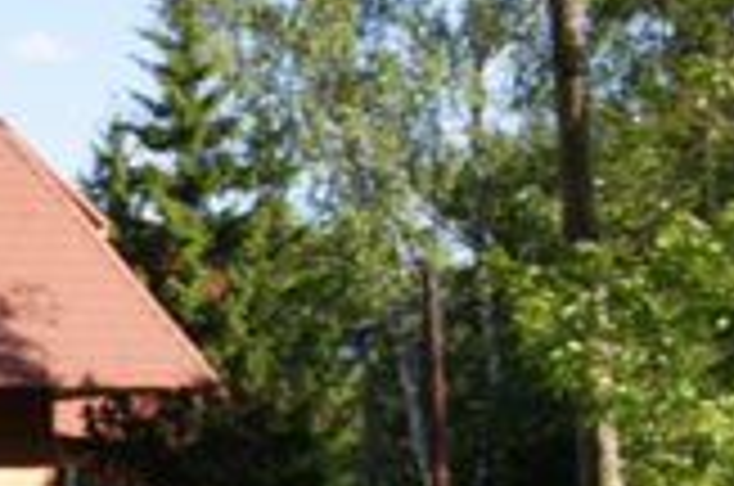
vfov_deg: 7.6
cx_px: -464
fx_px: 3616
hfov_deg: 11.0
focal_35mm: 178
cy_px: 603
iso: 100
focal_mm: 35
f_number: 9
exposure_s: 1/80
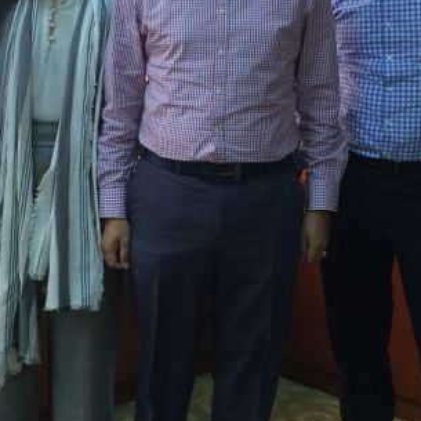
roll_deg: -0.4
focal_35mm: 84
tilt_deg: -12.0
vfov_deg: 20.6
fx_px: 1156
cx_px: 221
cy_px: 173
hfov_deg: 20.6
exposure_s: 1/33
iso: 64
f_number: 2.2
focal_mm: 4.15
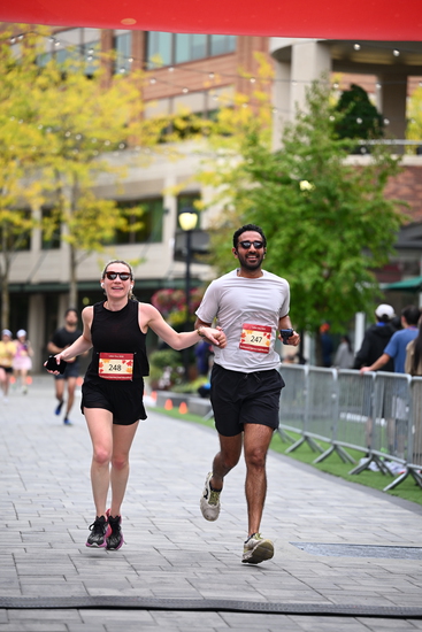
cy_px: 316
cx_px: 211
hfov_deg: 11.0
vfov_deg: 16.4
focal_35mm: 125
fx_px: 2196
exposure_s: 1/2000
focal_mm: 125
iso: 640
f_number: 2.8
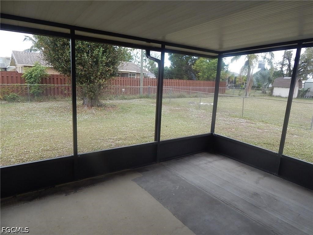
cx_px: 156
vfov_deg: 61.1
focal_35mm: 22
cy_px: 118
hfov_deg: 76.4
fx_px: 199
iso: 125
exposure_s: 1/160
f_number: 3
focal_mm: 4
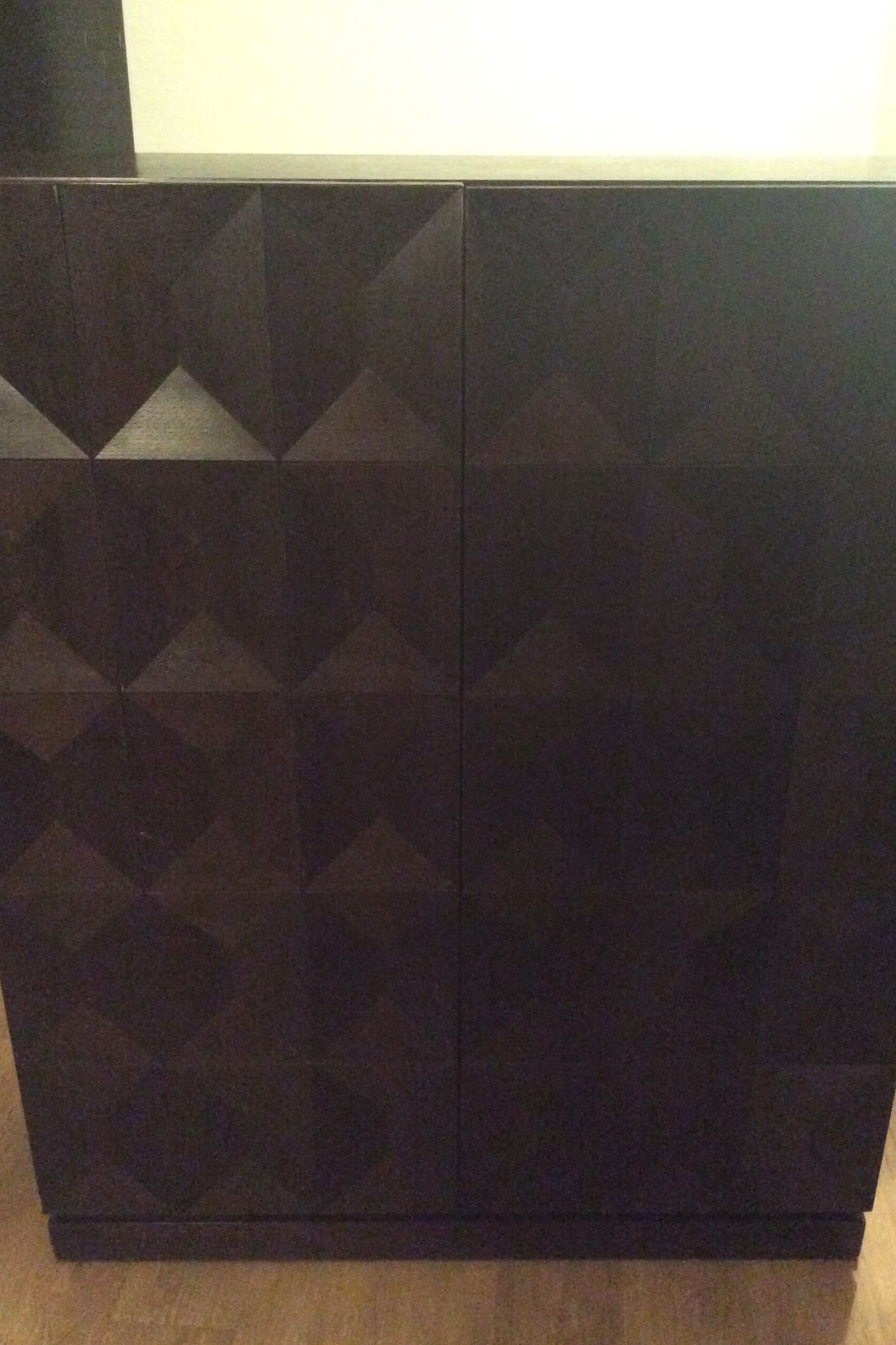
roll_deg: -0.8
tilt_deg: -24.6
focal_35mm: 34
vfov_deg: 55.8
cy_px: 660
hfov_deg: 38.9
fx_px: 1269
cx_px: 457
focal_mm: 3.3
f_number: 2.4
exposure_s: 1/17
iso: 640
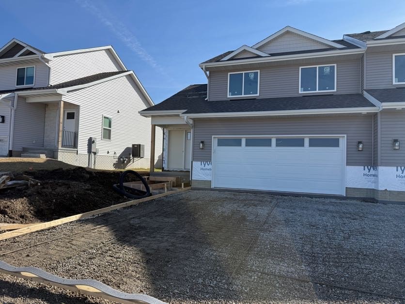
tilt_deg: +3.7
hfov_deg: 71.6
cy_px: 152
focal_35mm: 24
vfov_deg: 56.8
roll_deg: -2.2
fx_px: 281
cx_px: 202
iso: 125
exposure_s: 1/5714
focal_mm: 6.76
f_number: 1.78
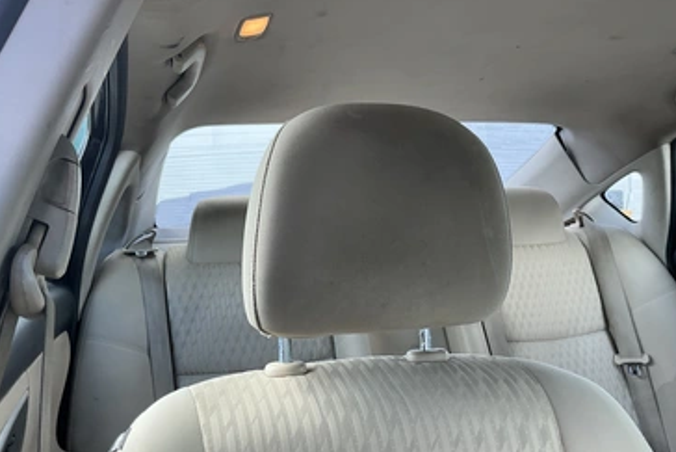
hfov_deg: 58.6
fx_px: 601
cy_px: 259
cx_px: 316
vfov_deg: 41.1
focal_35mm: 32
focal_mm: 3
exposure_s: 1/122
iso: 32
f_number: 1.8
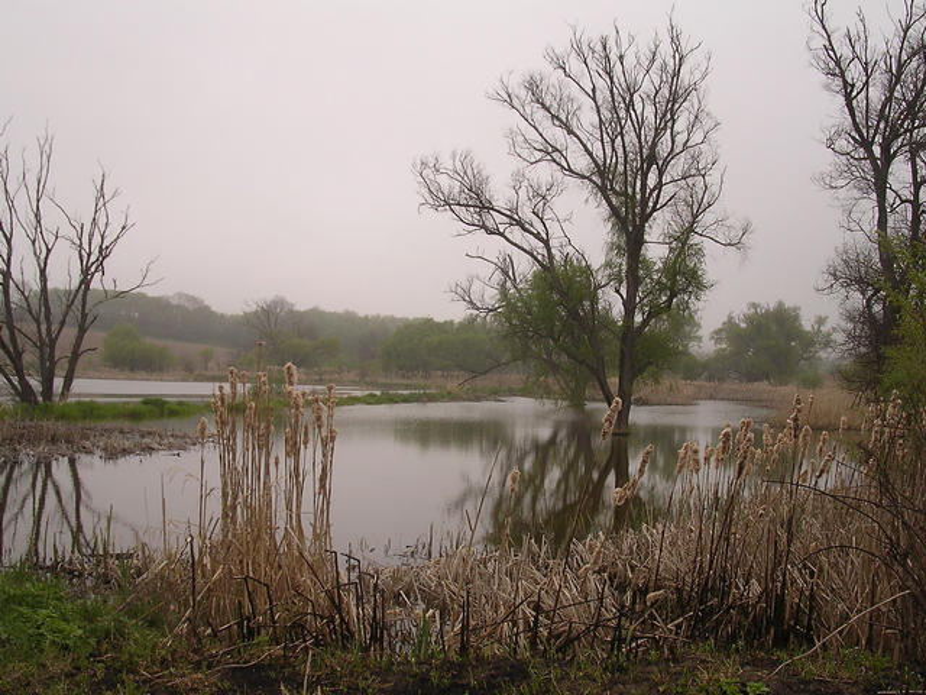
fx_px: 1017
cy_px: 348
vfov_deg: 37.7
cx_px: 463
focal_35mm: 38
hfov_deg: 49.0
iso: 100
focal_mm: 5.8
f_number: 5.6
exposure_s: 1/194
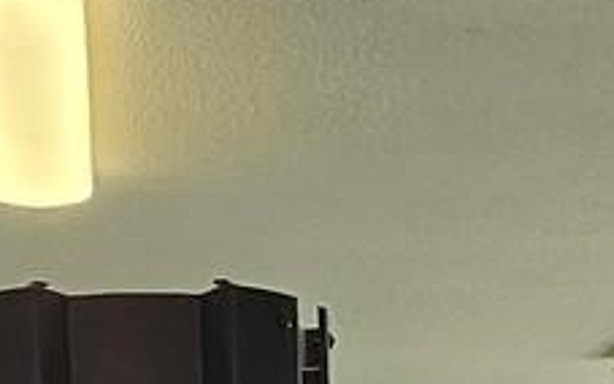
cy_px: 933
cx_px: 276
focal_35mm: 97
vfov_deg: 11.2
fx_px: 1624
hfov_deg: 21.4
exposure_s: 1/77.4
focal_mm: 2.2
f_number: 2.2
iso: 125
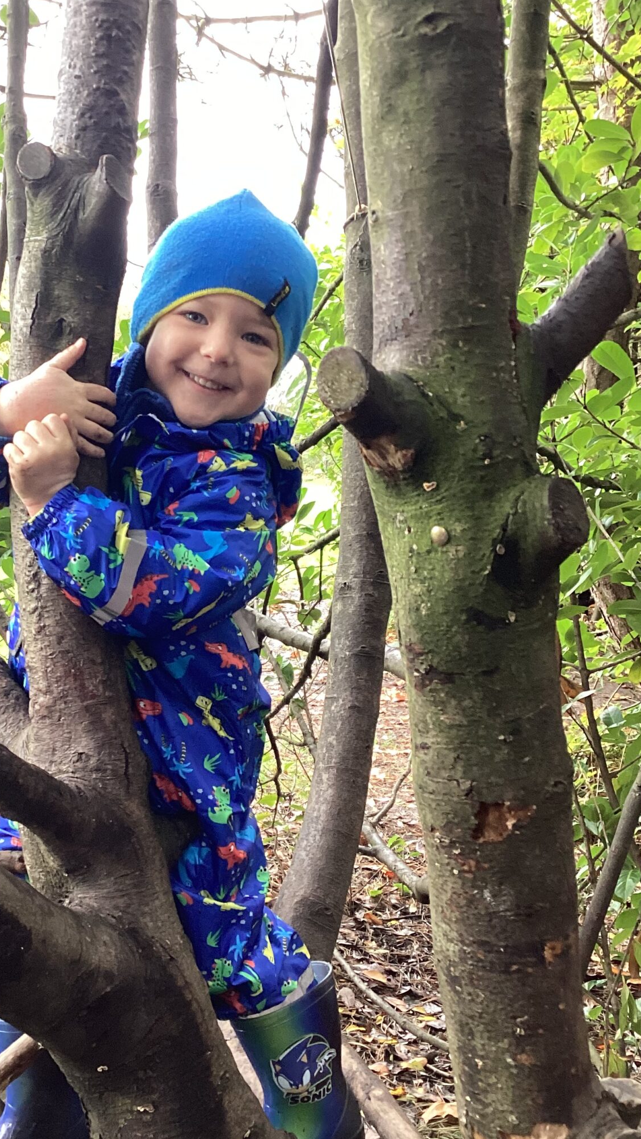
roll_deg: -1.6
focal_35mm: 43
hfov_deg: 27.4
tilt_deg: -6.0
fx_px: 1299
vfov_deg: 47.4
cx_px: 173
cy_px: 569
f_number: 2.4
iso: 125
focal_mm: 3.3
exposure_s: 1/50
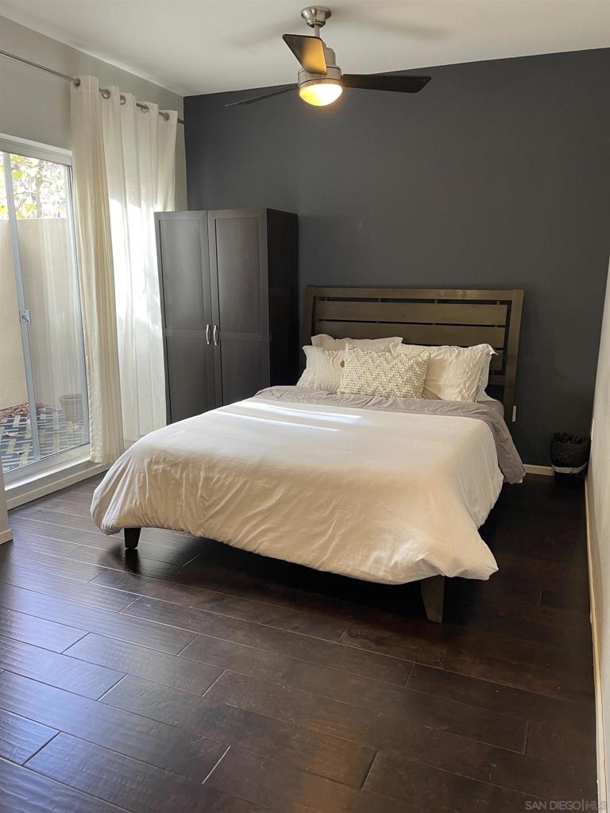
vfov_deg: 69.4
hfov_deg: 54.9
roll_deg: -0.3
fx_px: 587
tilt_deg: -12.8
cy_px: 406
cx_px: 305
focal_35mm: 25
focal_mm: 5.1
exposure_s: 1/60
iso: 100
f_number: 1.6
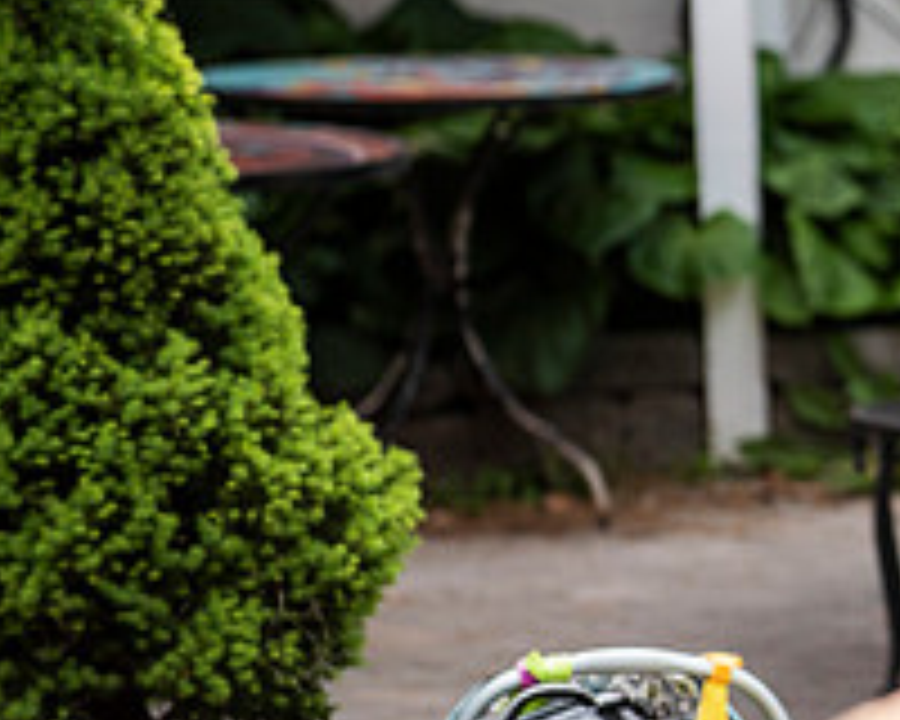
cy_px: 272
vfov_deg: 2.8
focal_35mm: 544
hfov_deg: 3.5
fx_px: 14490
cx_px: 1256
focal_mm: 200
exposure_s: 1/1600
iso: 640
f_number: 3.5
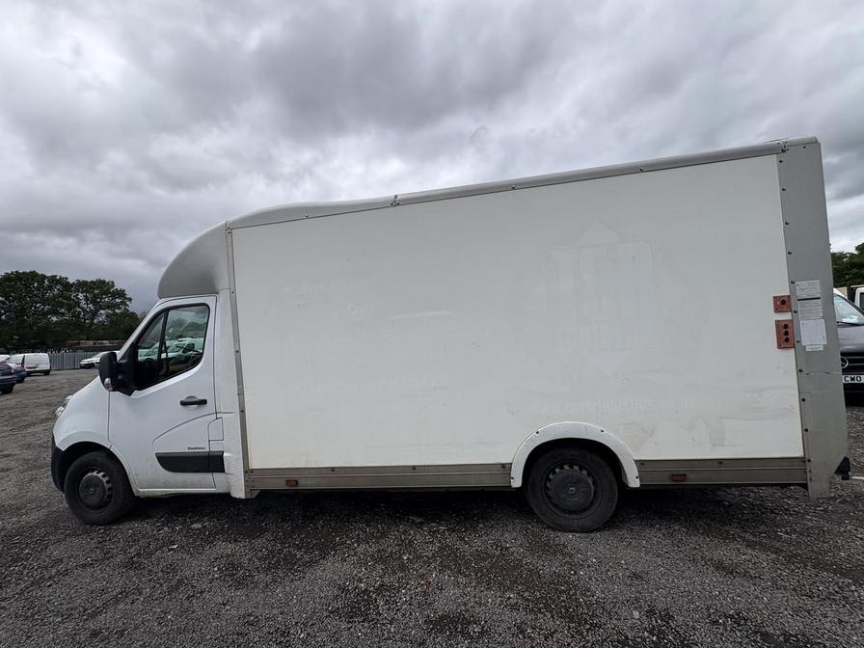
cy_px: 324
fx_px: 349
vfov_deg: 85.7
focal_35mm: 14
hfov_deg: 102.1
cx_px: 432
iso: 50
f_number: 2.2
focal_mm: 2.22
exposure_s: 1/2083
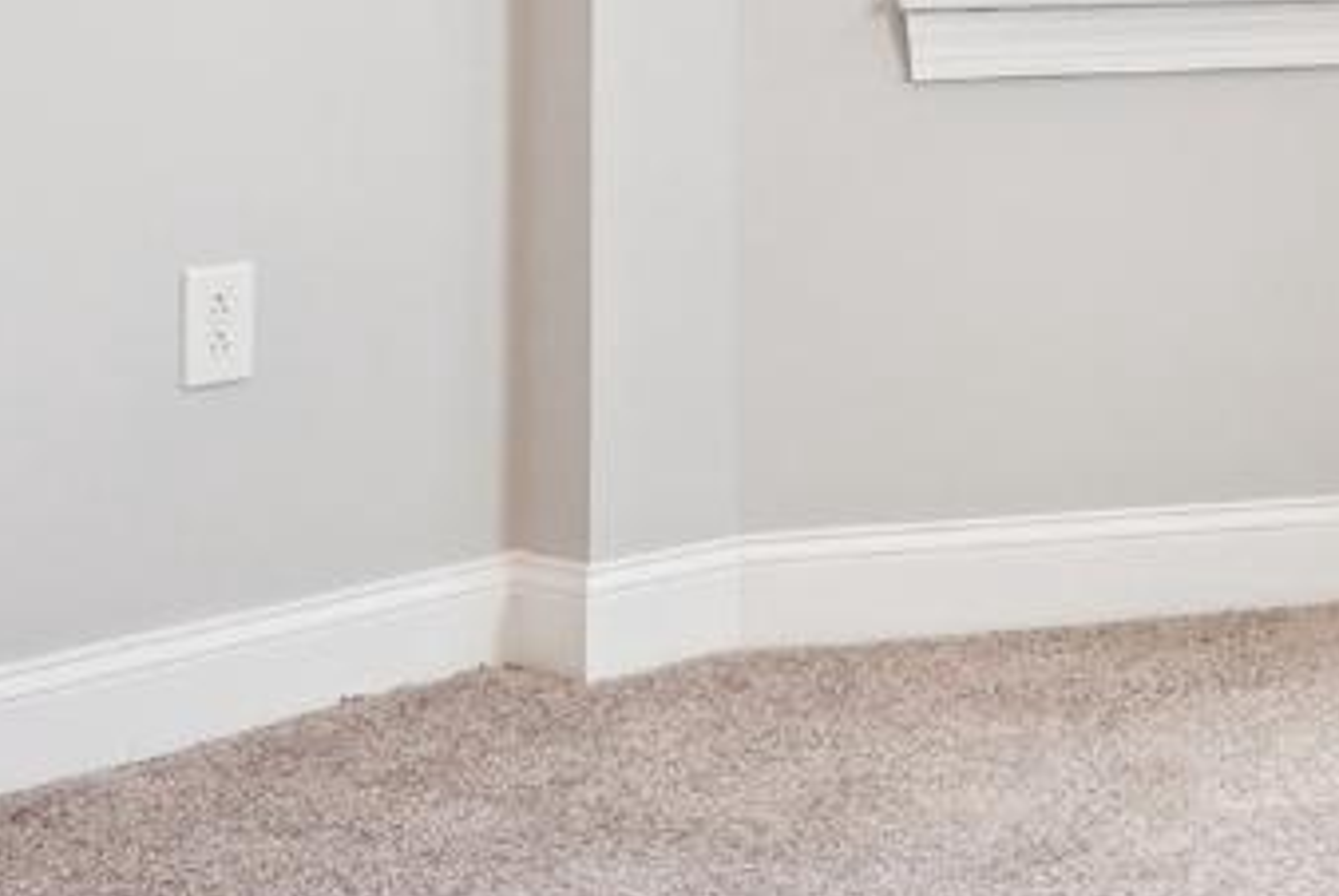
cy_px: -400
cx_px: 1759
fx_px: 3611
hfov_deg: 19.3
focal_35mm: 97
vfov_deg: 13.4
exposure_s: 1/40
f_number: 8
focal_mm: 16
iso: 400
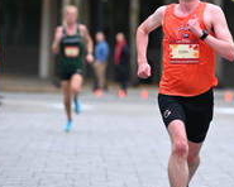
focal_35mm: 391
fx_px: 2708
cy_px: 8
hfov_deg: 4.9
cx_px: 218
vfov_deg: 4.0
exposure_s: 1/1000
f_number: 2.8
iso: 1600
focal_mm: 140
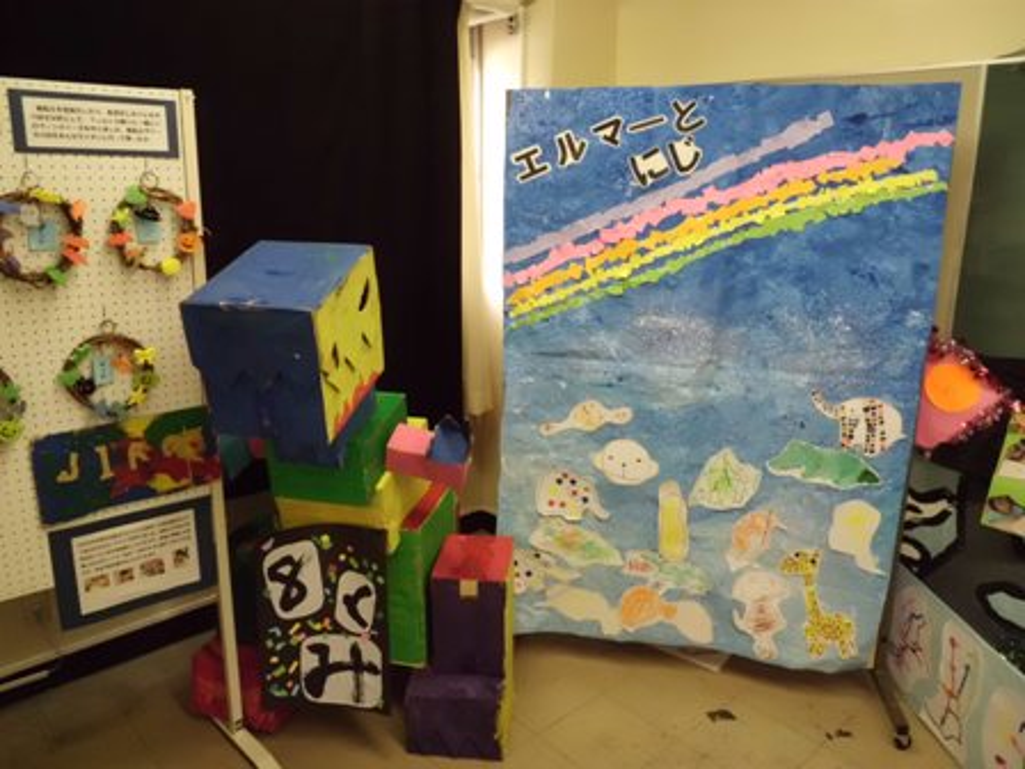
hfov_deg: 67.3
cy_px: 384
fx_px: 770
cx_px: 512
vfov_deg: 53.1
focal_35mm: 26
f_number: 3.2
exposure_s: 1/100
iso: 800
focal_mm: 4.6
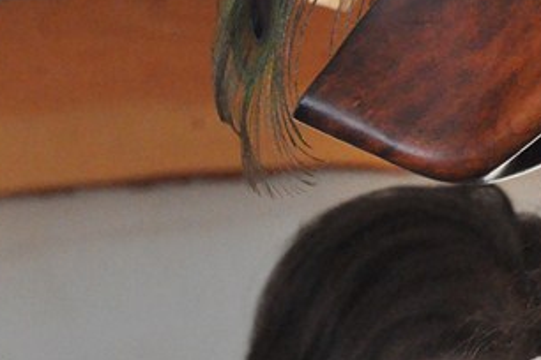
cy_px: 176
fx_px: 6942
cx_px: 879
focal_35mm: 462
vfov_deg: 3.0
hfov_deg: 4.4
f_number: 5.6
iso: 3200
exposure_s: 1/40
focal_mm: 92
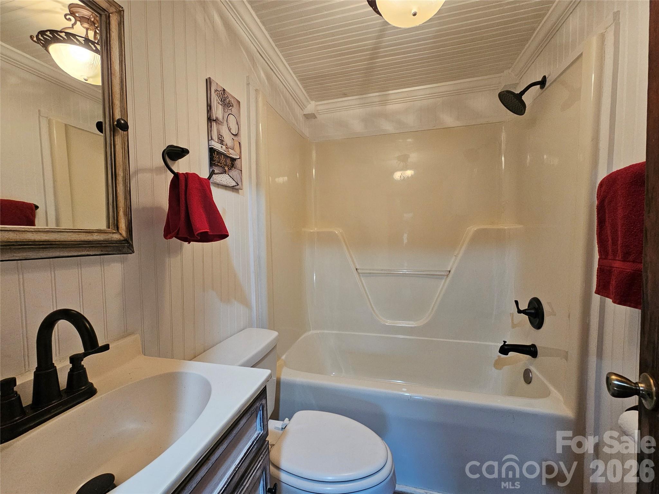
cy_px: 247
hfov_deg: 106.2
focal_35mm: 13
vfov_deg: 89.9
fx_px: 247
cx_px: 330
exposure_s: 1/60
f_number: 2.2
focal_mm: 2.2
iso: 400
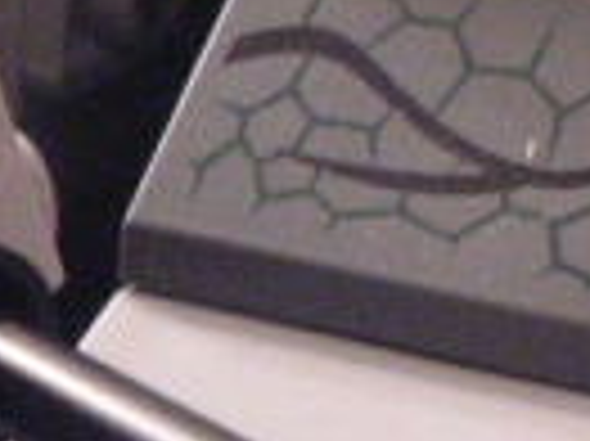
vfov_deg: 3.2
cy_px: 140
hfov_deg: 4.2
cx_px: -405
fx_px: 7918
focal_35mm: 465
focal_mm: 11.6
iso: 400
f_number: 3.9
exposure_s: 1
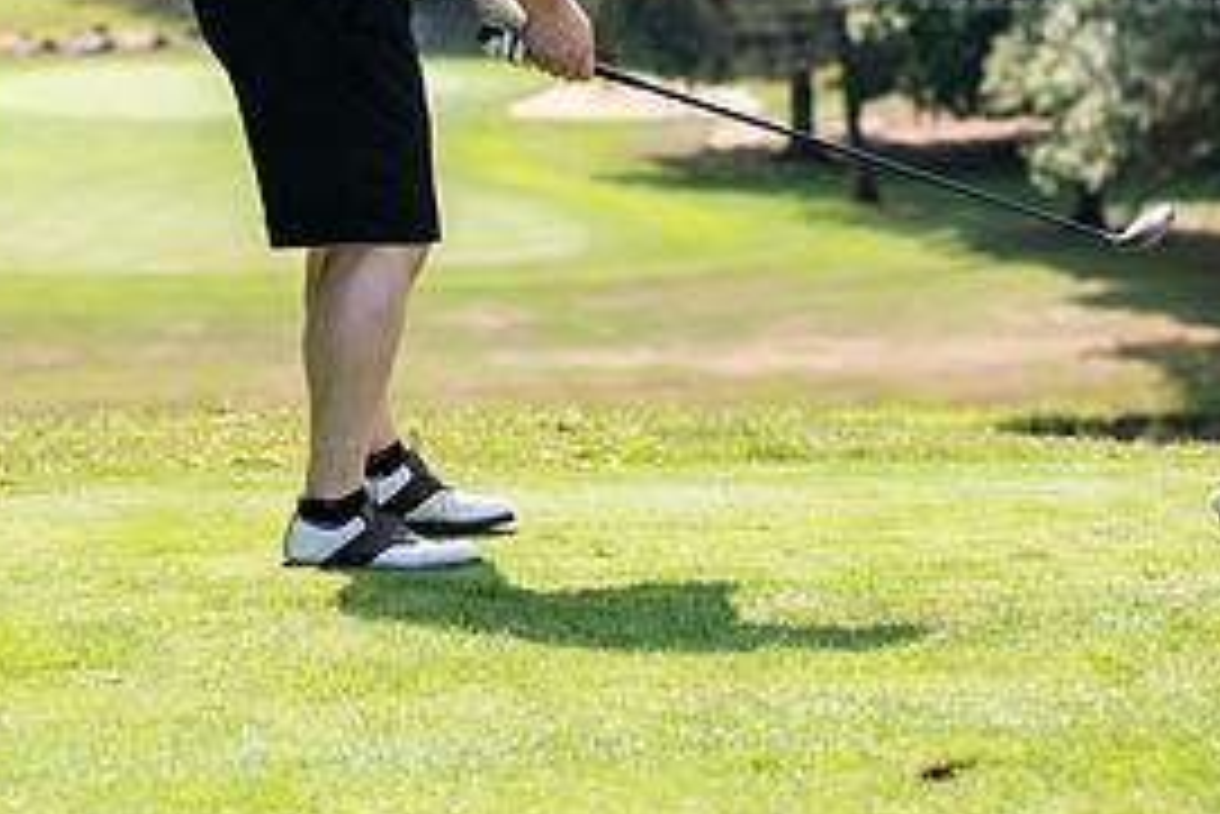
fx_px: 5086
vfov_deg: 9.1
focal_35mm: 150
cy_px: 83
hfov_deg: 13.7
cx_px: 599
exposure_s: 1/1250
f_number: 3.2
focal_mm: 70
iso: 200
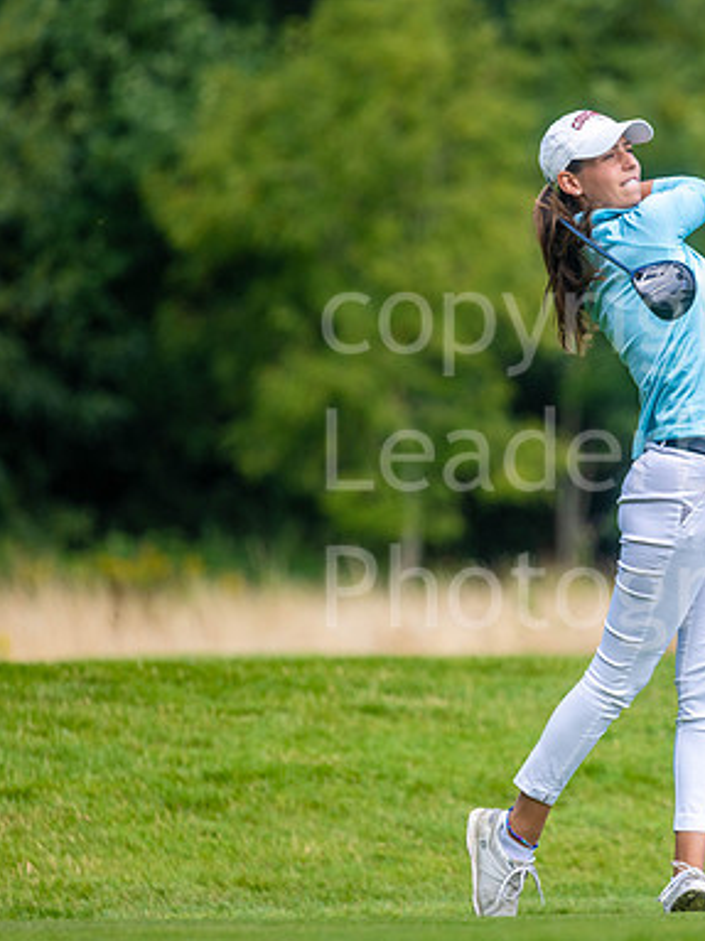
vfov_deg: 4.5
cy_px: 473
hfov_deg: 3.4
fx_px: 11873
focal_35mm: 437
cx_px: 644
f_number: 5
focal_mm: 300
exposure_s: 1/800
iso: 200
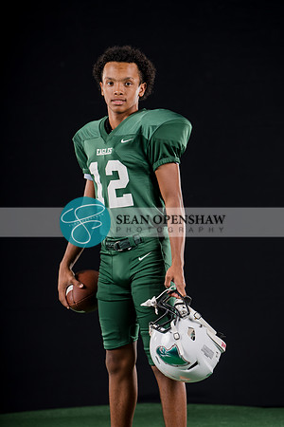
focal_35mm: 134
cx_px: 142
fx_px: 1586
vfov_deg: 15.3
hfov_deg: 10.2
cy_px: 214
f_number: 4
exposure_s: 1/160
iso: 200
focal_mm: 134
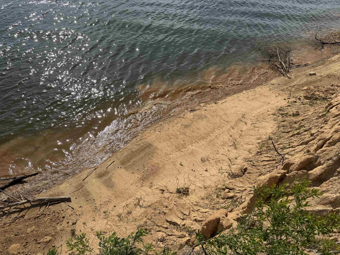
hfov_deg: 71.6
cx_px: 170
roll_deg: -6.4
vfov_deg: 56.8
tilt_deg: -43.3
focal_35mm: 24
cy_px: 128
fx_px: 236
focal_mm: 6.76
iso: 80
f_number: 1.78
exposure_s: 1/7353
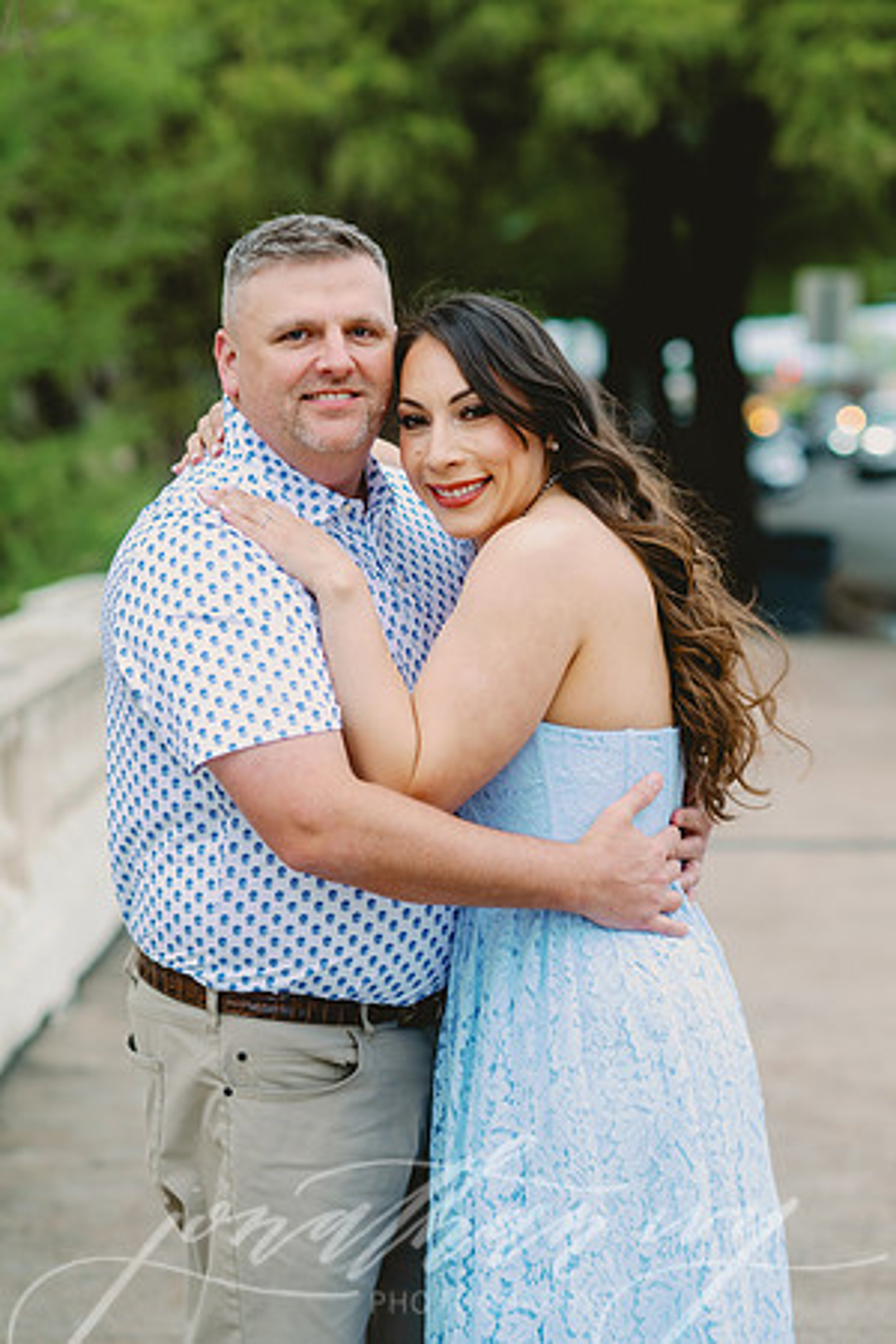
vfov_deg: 23.9
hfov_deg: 16.1
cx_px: 448
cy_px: 672
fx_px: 3173
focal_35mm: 85
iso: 100
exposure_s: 1/500
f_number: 2.8
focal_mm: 85
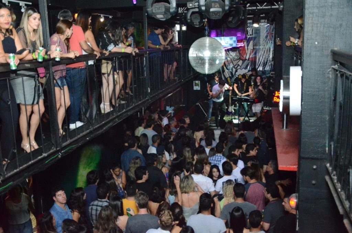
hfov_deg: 51.4
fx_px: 366
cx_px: 176
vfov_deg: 35.3
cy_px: 116
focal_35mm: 38
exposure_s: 1/125
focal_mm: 25
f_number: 4
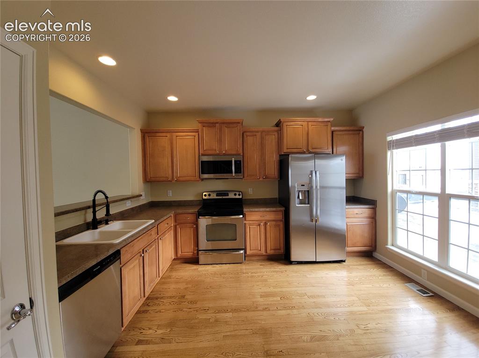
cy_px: 179
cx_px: 240
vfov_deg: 89.9
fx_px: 180
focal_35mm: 13
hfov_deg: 106.2
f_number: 2.2
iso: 50
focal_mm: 2.2
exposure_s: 1/60
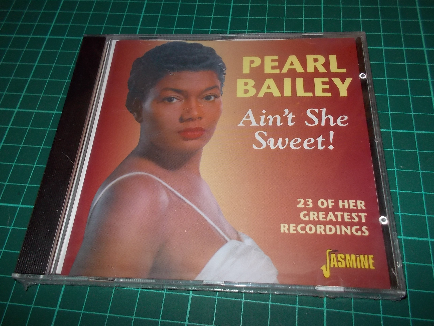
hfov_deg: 60.0
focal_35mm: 30
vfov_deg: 46.8
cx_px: 224
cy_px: 164
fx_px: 376
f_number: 3.3
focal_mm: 4.1
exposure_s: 1/30
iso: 200
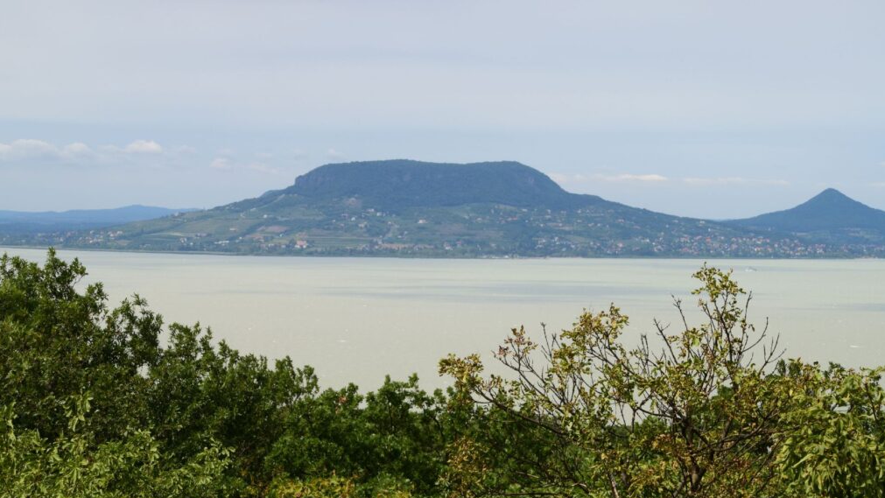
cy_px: 214
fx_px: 2054
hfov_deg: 24.3
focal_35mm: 88
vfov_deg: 13.8
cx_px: 447
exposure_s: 1/250
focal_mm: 55
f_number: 16
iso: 320
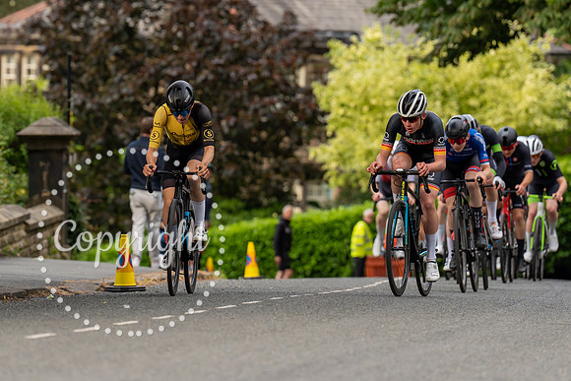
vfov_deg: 5.1
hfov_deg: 7.6
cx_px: 185
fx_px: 4300
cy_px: 128
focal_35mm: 271
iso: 400
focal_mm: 185
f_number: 3.5
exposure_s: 1/800
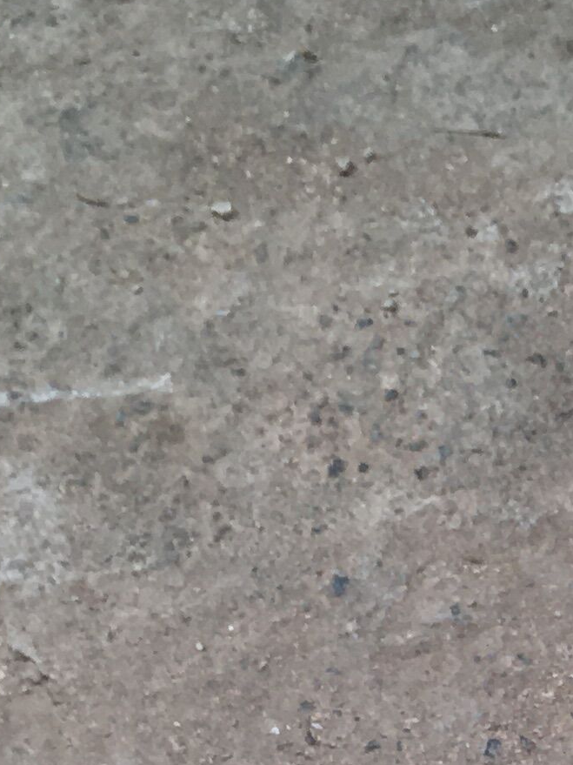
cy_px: 1563
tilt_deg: -66.0
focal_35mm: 133
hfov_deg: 10.8
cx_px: 776
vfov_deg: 12.8
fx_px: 2936
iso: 25
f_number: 2.2
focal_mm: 4.15
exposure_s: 1/100
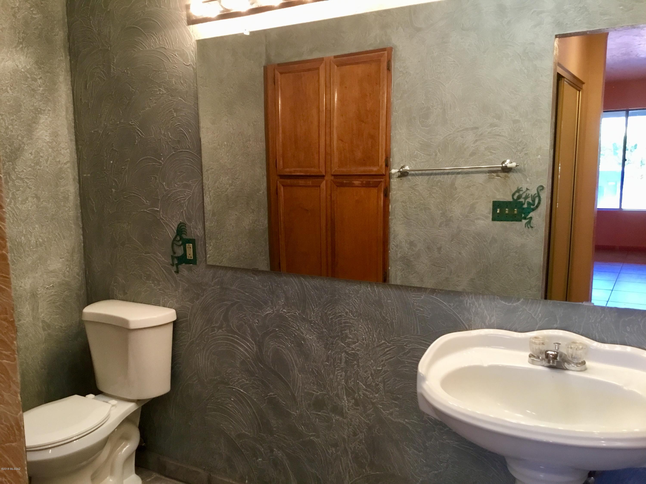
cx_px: 323
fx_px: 579
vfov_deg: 45.4
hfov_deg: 58.4
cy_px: 242
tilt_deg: -9.0
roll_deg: +1.6
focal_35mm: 31
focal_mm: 3.3
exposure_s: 1/30
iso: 100
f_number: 2.4
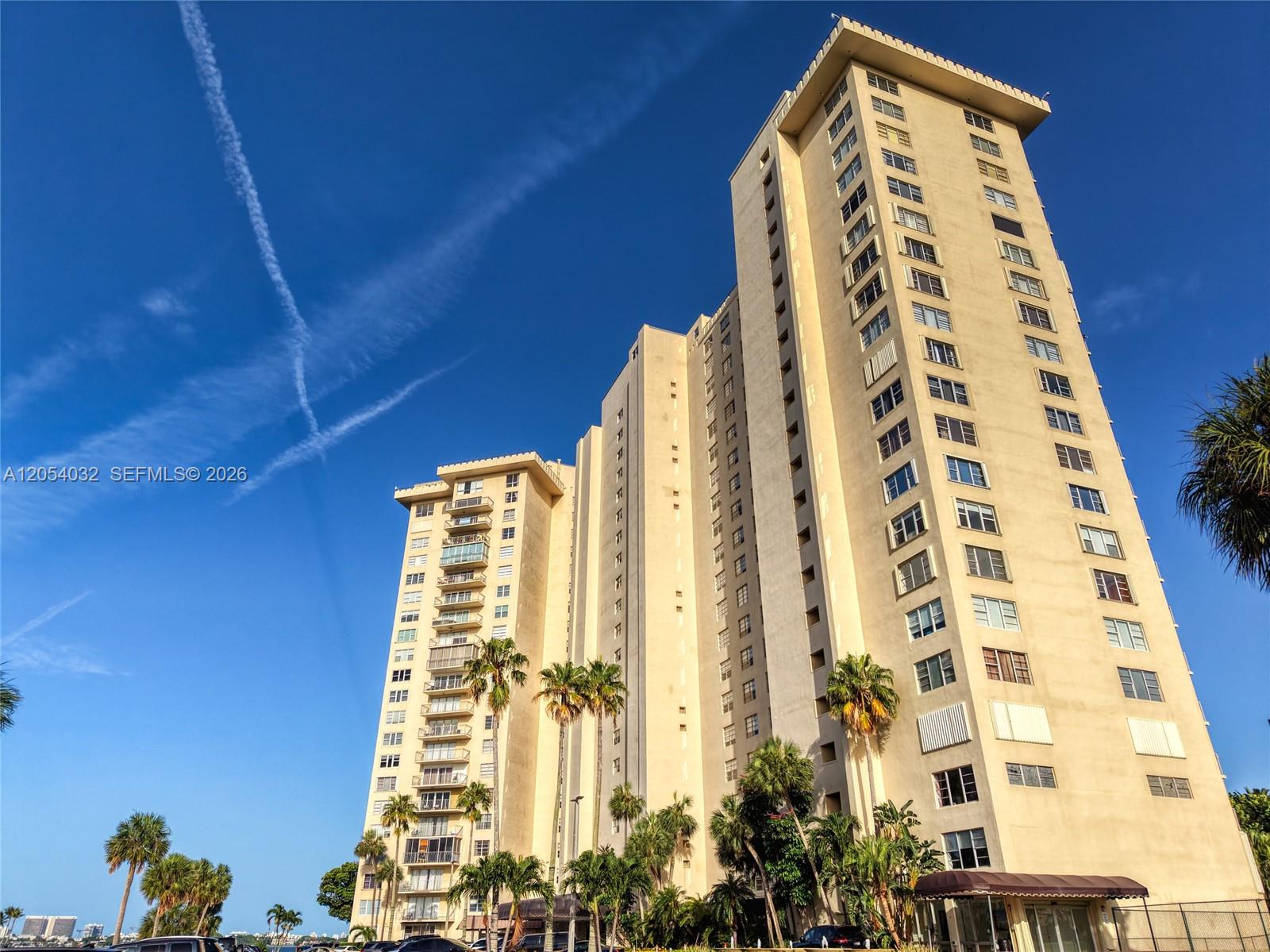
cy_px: 476
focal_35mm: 24
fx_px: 880
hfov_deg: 71.6
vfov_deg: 56.8
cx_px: 635
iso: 130
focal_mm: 8.7
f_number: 1.8
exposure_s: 1/1000
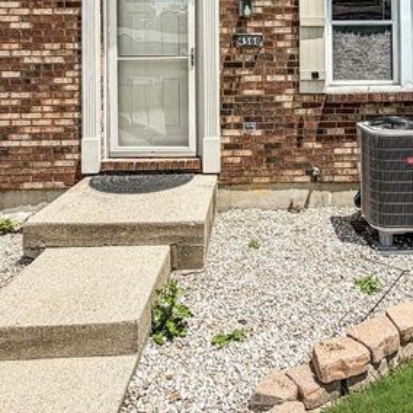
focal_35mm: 29
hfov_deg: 54.6
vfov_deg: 41.0
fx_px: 391
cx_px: 270
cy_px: -68
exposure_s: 1/800
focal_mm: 2.22
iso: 20
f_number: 2.2
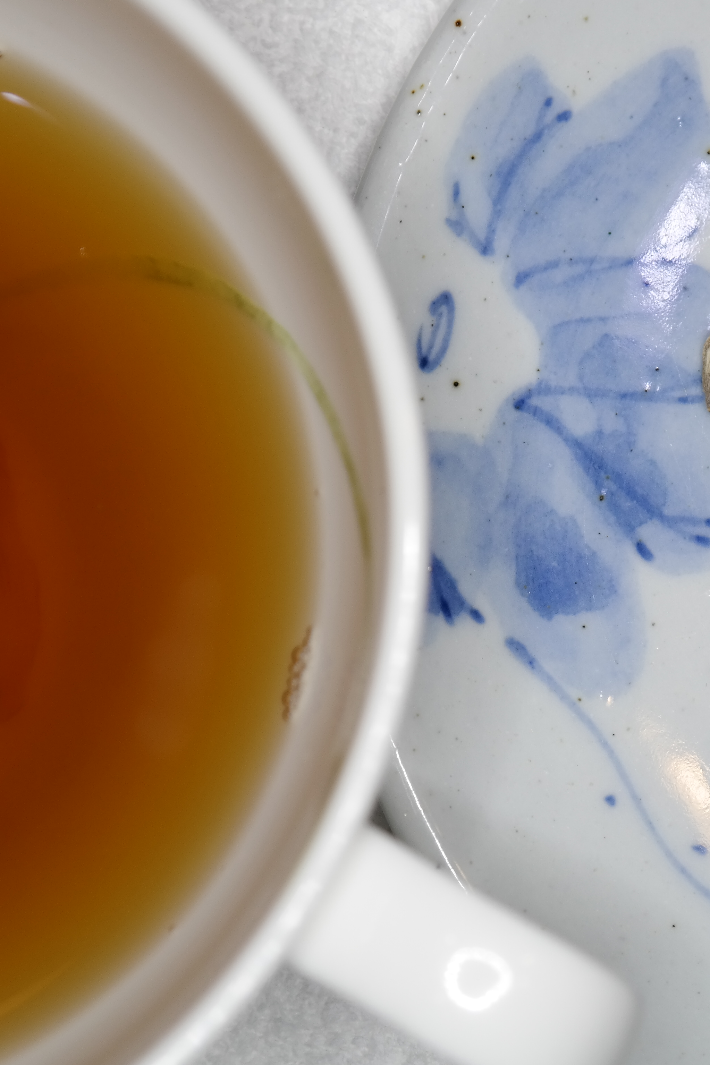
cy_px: 438
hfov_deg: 11.1
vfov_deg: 16.6
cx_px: 482
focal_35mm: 123
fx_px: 3639
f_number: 5
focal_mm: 45
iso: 200
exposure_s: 1/80
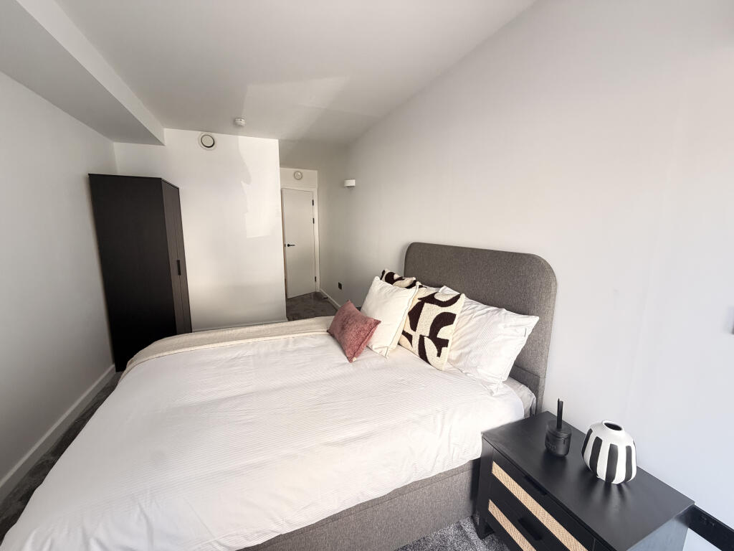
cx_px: 367
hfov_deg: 102.1
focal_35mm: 14
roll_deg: +0.1
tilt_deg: -10.1
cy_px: 276
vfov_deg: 85.7
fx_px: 297
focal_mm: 2.22
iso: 320
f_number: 2.2
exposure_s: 1/76
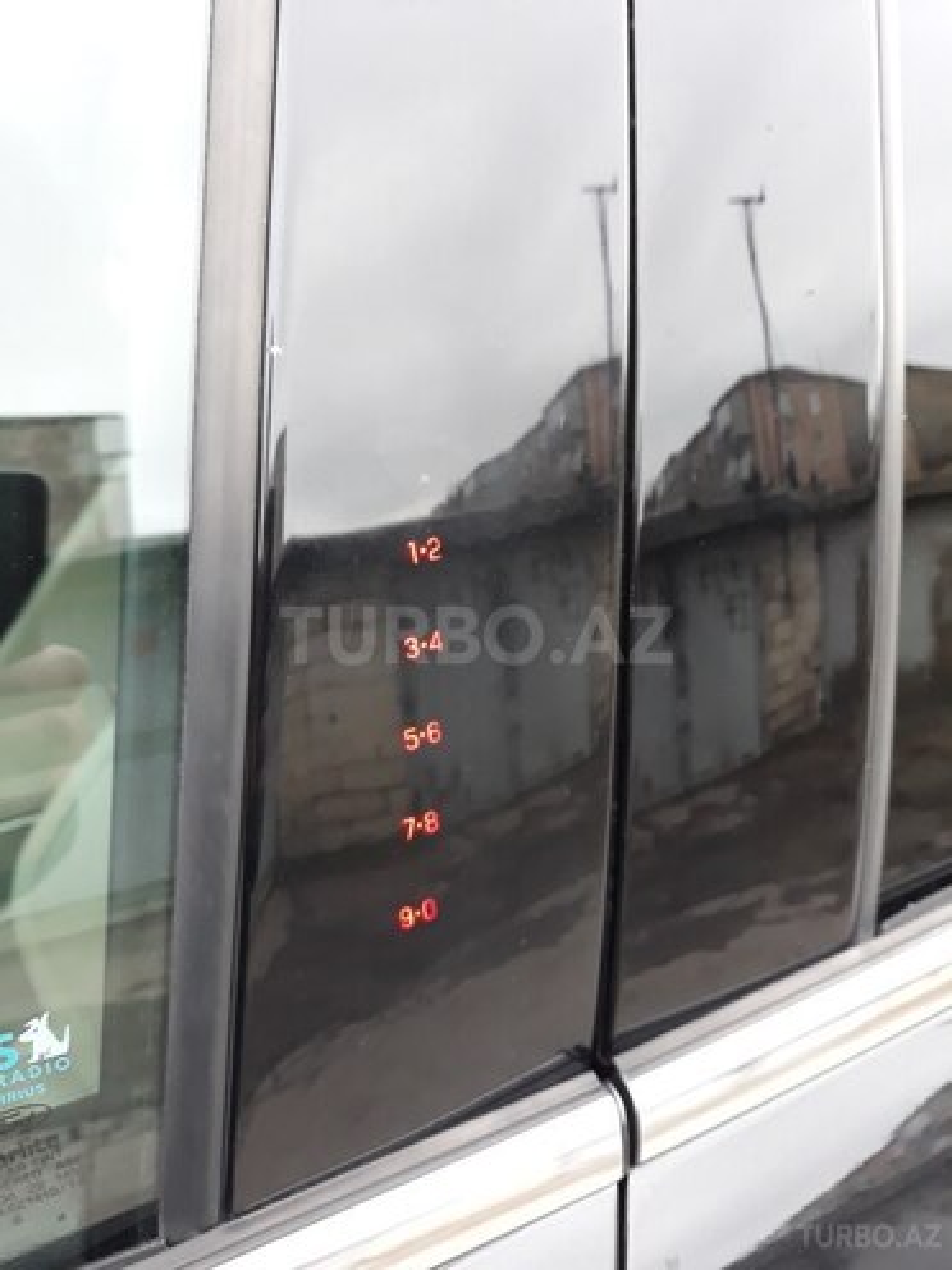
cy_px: 635
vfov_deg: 65.3
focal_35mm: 27
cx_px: 476
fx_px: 990
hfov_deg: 51.4
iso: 200
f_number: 1.7
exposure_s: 1/50
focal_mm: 3.71
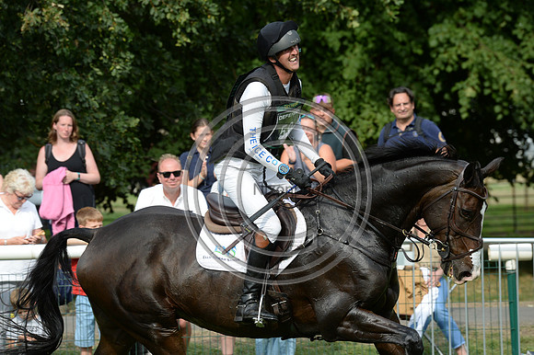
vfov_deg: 4.0
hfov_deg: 6.1
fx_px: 5040
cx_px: 267
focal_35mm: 340
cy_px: 178
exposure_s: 1/1000
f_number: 10
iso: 1250
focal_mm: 340
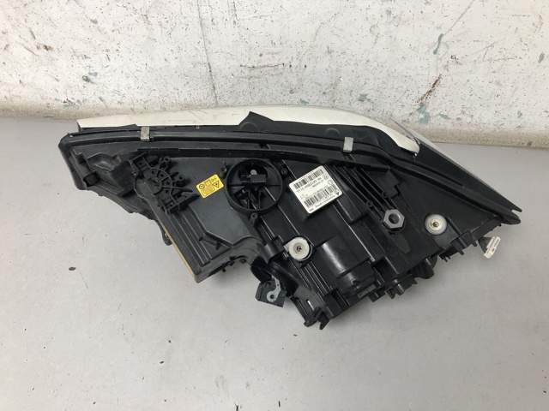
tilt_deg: -53.6
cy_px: 206
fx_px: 444
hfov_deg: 63.4
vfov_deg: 49.7
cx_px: 274
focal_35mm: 28
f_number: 1.8
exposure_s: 1/25
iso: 40
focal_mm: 4
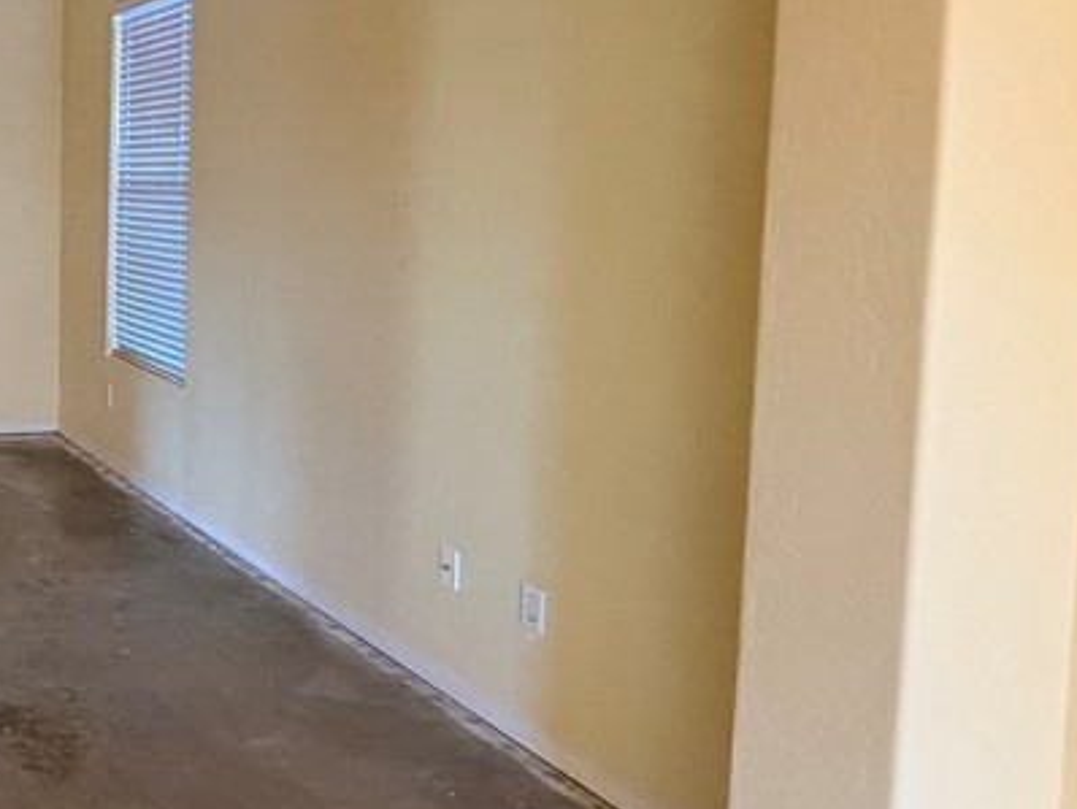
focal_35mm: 36
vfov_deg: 39.1
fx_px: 1121
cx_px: -152
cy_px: 254
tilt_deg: -4.7
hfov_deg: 39.9
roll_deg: +0.6
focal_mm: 2.22
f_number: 2.2
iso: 1000
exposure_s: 1/60
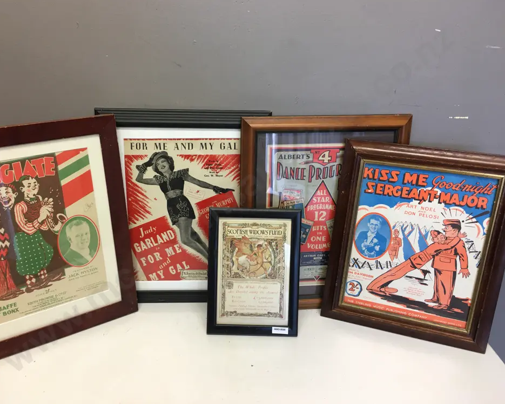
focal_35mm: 31
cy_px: 201
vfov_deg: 47.1
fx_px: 463
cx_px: 229
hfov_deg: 57.1
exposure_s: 1/33
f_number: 2.2
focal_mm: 4.15
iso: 40
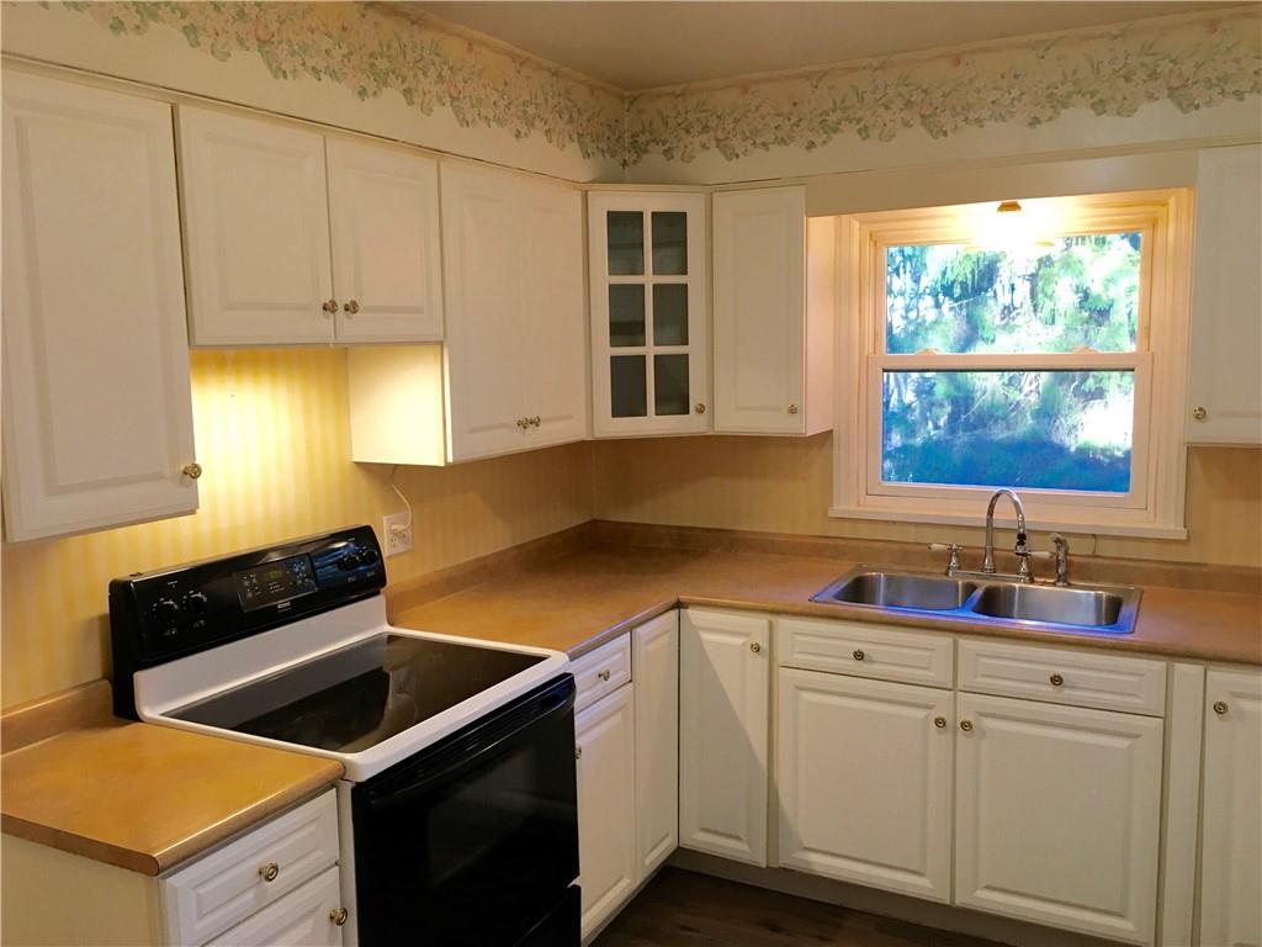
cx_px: 631
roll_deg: +0.6
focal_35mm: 29
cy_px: 474
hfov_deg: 61.7
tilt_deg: -7.7
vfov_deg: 48.2
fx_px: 1057
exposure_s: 1/30
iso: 80
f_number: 2.2
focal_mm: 4.15
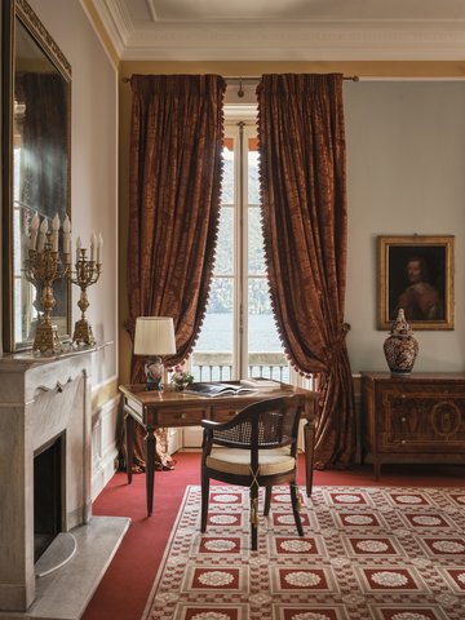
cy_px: 310
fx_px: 591
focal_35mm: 33
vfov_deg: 55.4
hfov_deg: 42.9
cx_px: 232
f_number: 16
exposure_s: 1/1.59
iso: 250
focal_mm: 41.8
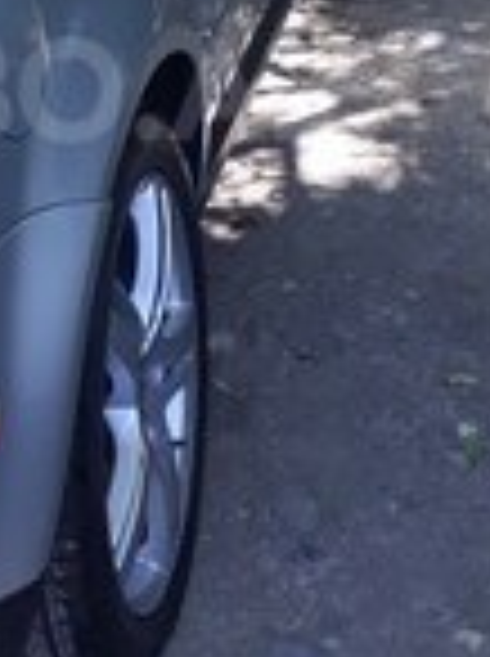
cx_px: 4
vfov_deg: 21.0
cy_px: 90
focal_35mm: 92
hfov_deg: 15.7
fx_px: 1741
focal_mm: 3.6
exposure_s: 1/244
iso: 40
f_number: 1.9
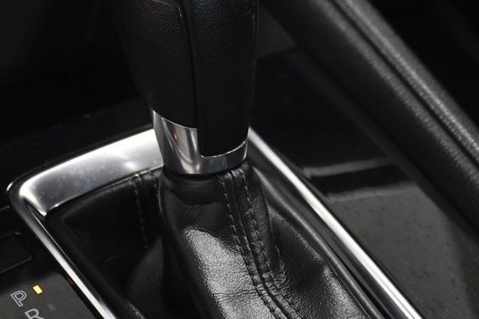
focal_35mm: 129
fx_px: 1716
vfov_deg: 10.6
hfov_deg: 15.9
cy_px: 71
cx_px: 202
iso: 2500
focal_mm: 48
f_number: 4.5
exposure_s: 1/320
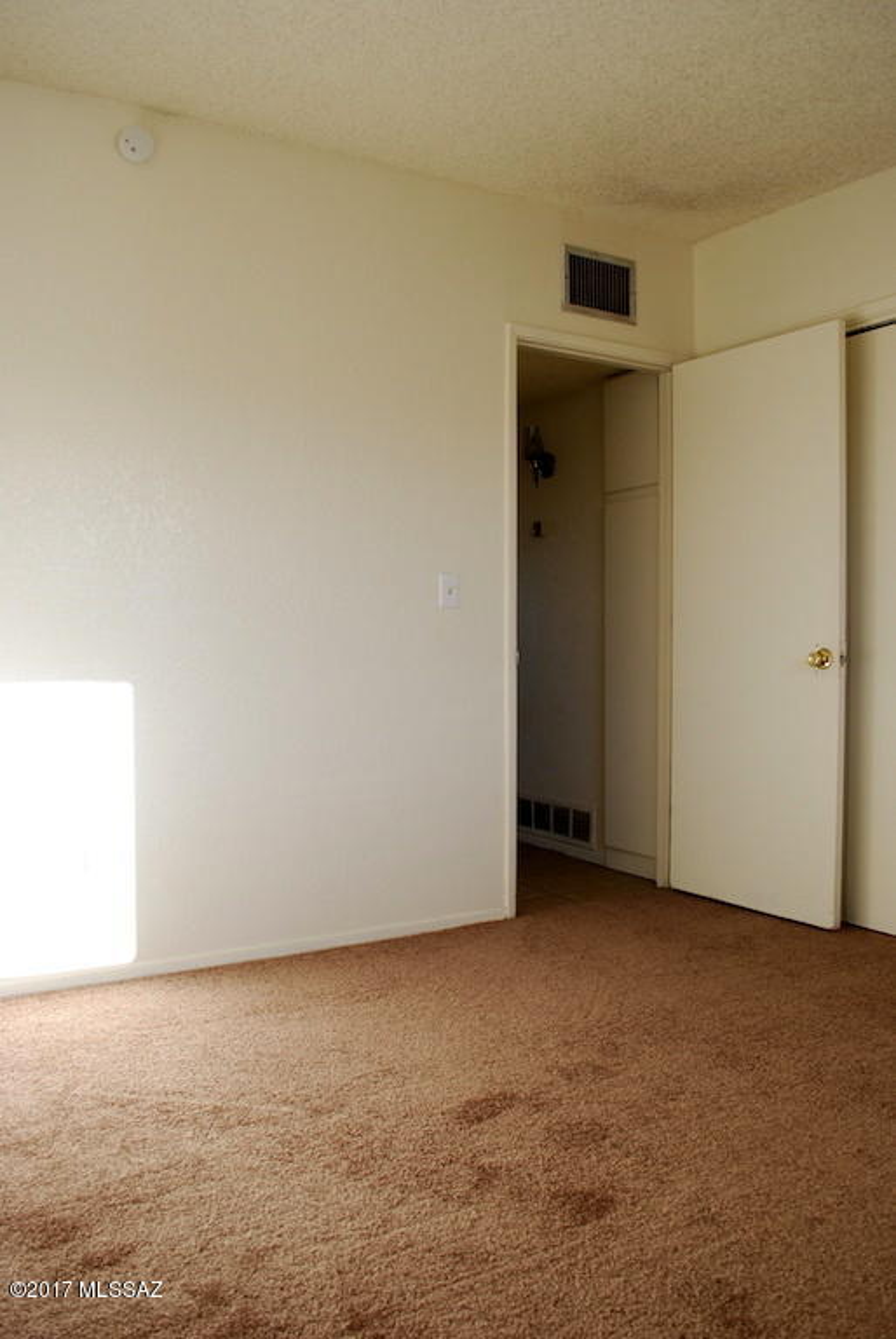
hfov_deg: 48.0
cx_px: 448
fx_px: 1005
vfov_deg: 67.3
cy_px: 670
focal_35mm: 27
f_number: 5.6
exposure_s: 1/125
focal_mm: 18
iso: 200
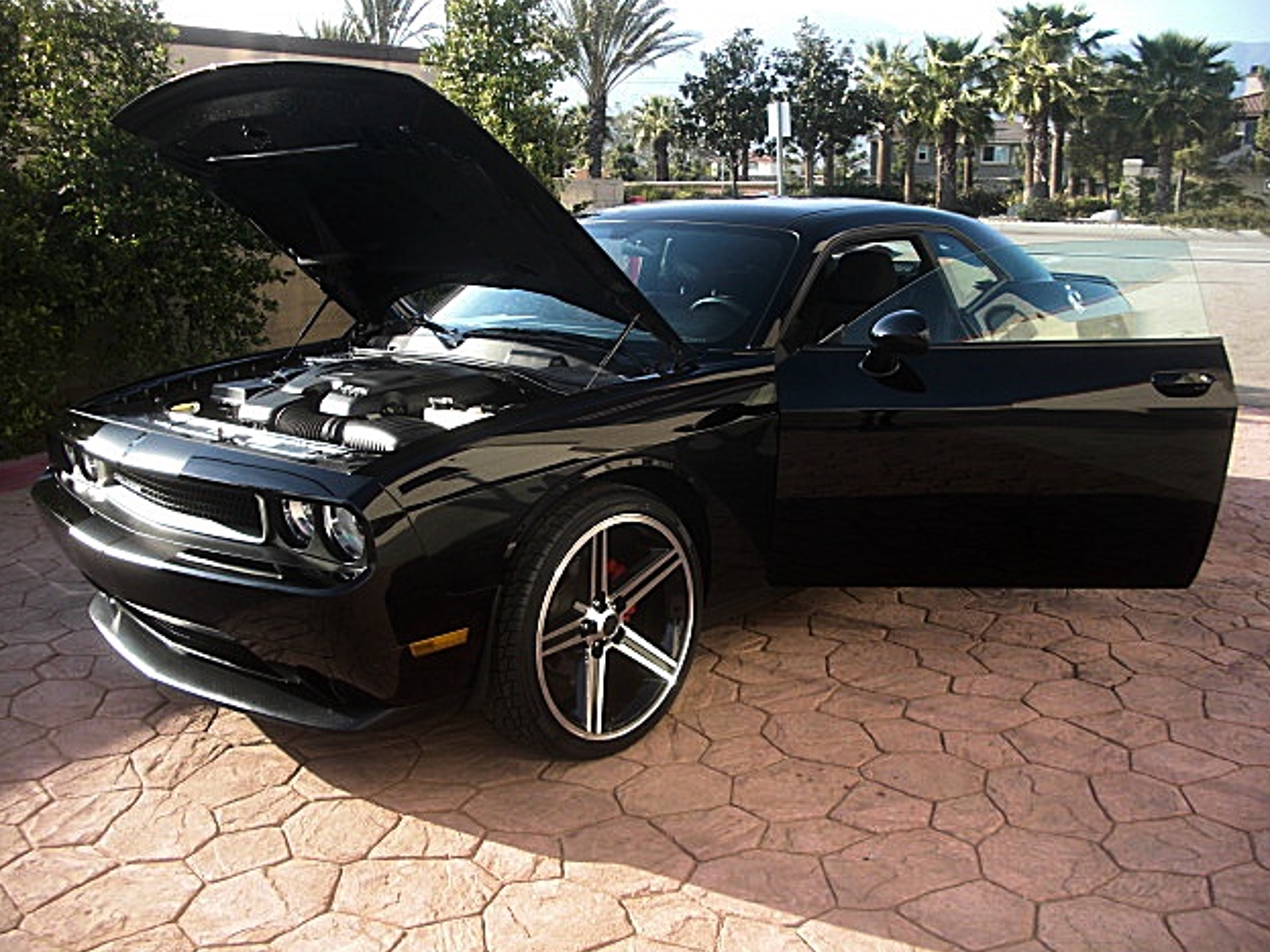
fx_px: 1357
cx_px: 646
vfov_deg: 38.7
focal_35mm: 37
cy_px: 469
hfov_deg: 50.1
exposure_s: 1/200
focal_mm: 6.3
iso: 50
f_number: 2.8
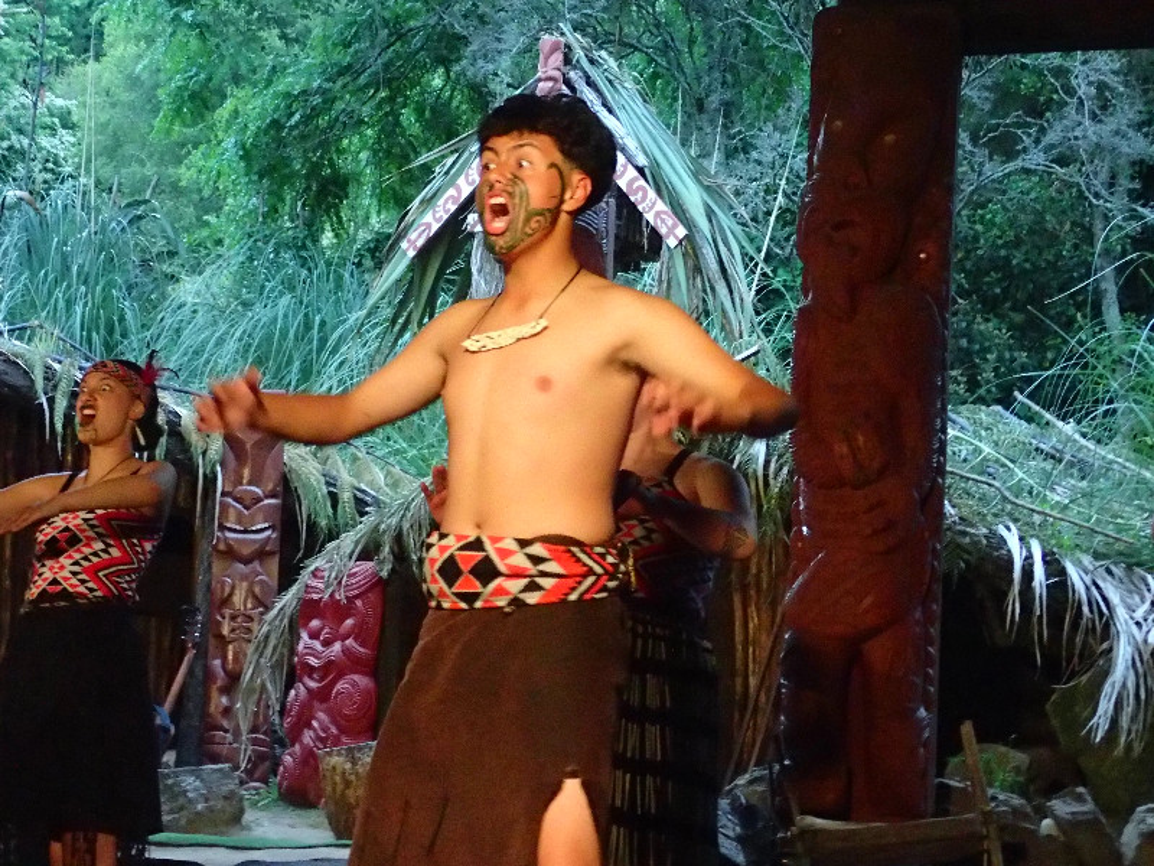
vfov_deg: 14.8
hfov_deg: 19.6
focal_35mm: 100
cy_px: 433
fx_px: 3334
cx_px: 577
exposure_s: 1/60
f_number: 4.9
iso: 2000
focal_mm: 18
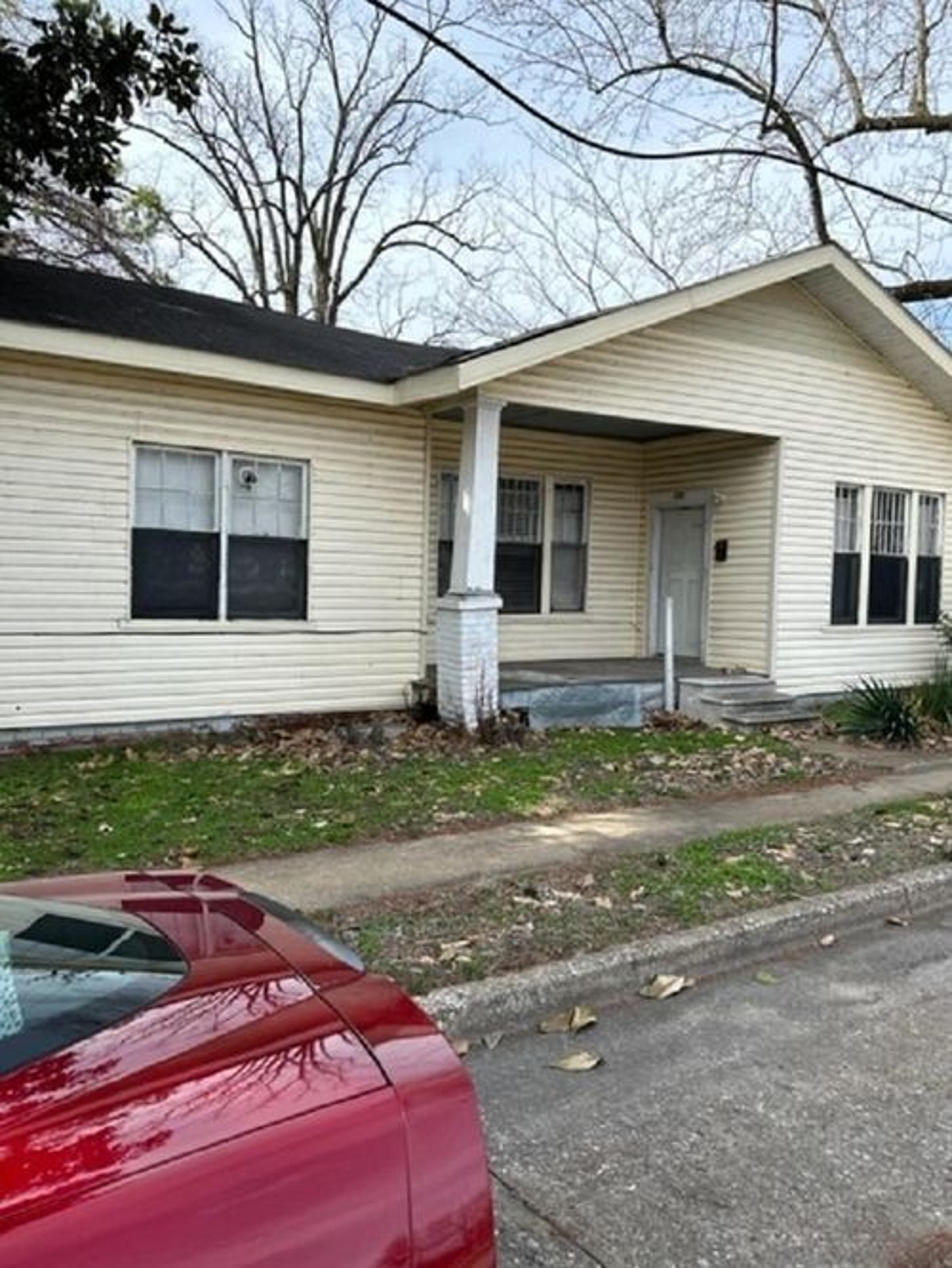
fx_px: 953
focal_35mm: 26
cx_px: 476
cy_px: 634
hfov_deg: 53.1
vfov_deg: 67.3
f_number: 1.5
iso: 50
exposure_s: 1/2632
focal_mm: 5.7
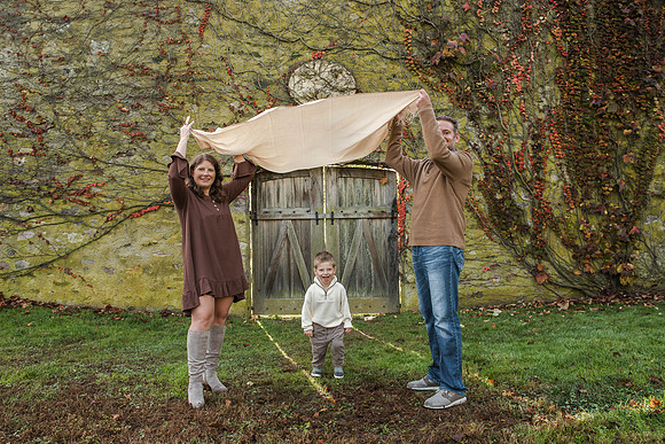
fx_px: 505
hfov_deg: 66.7
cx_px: 323
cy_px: 222
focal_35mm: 27
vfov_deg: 47.4
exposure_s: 1/400
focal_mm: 26
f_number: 5.6
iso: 1000
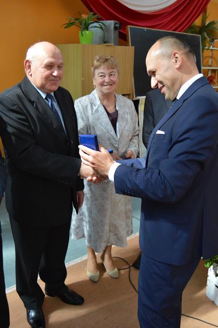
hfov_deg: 38.3
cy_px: 164
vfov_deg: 55.2
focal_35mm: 34
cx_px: 109
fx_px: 314
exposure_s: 1/500
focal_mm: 23
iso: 2800
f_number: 3.8
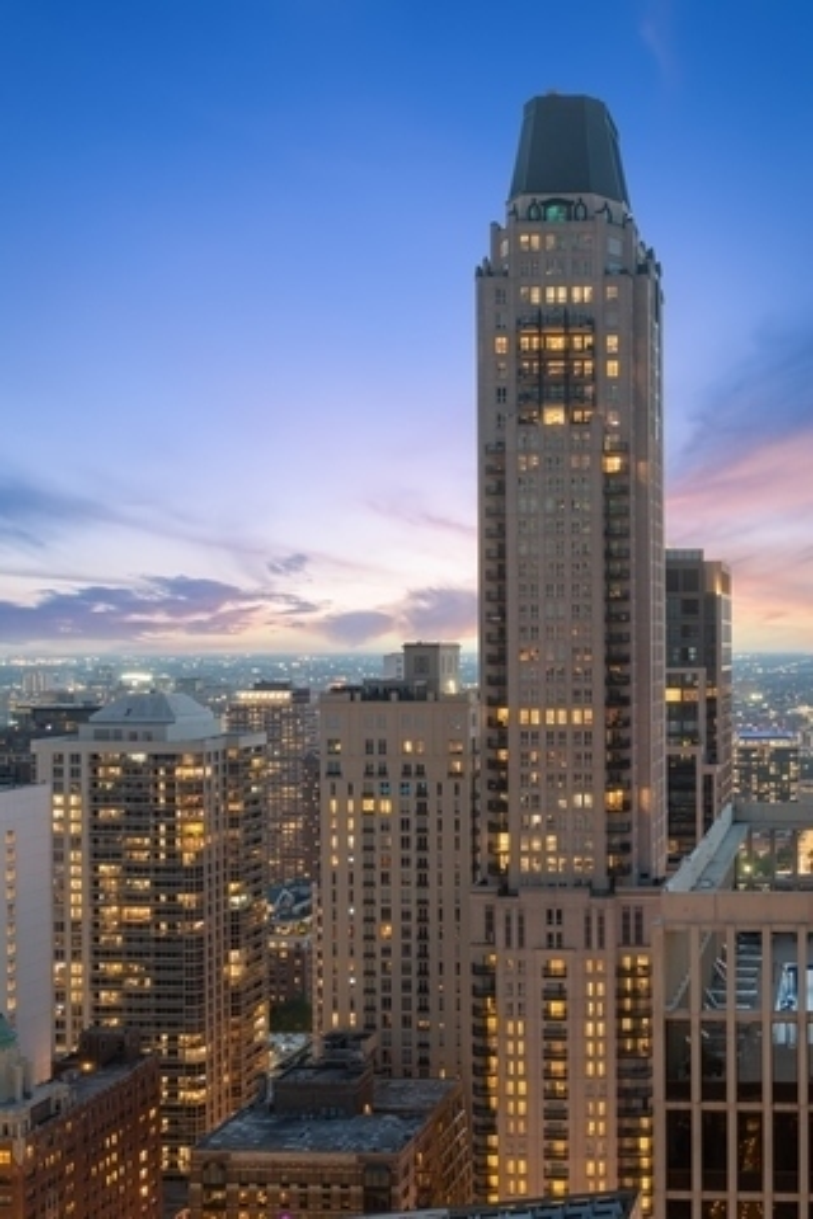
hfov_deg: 33.4
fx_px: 1355
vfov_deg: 48.5
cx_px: 406
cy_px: 610
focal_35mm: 40
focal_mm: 40
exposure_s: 8
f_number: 9
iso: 320
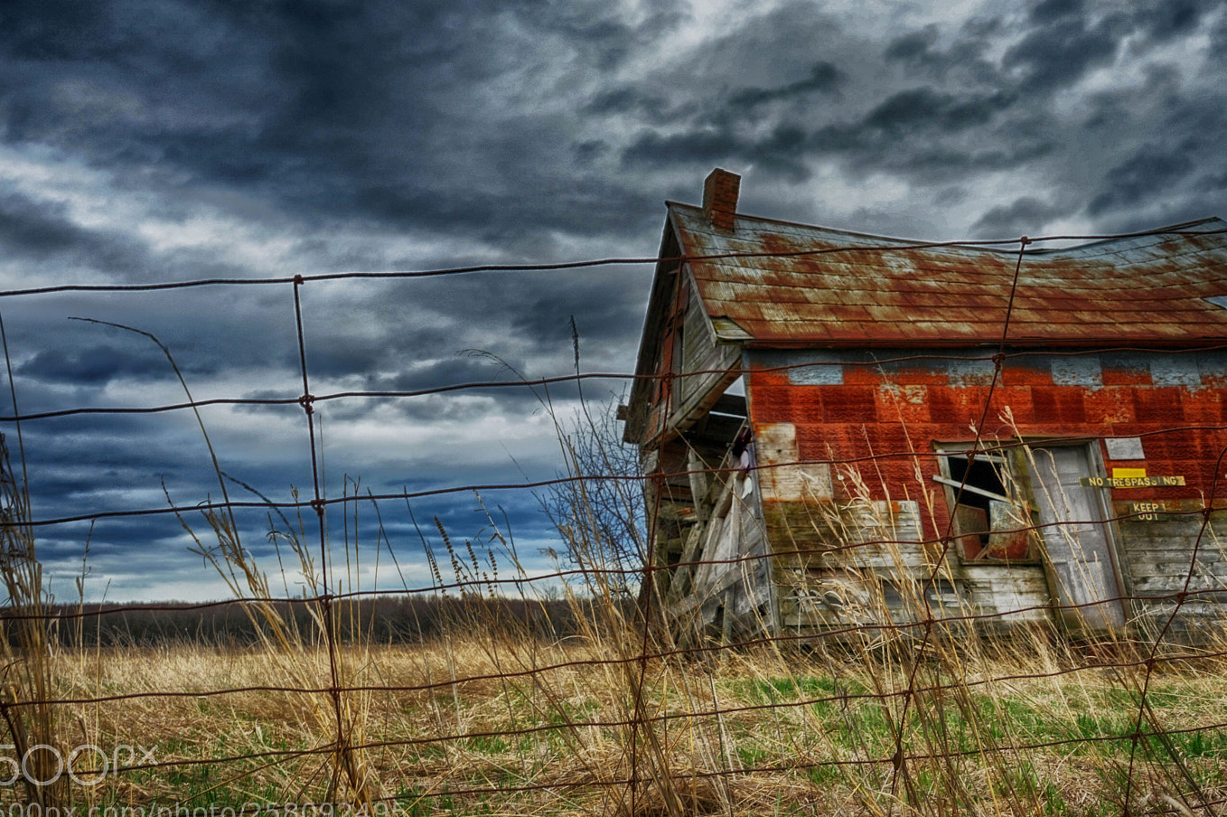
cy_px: 402
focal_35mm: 33
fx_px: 1124
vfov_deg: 39.9
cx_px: 657
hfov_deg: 57.2
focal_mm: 28
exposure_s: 1/160
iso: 100
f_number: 9
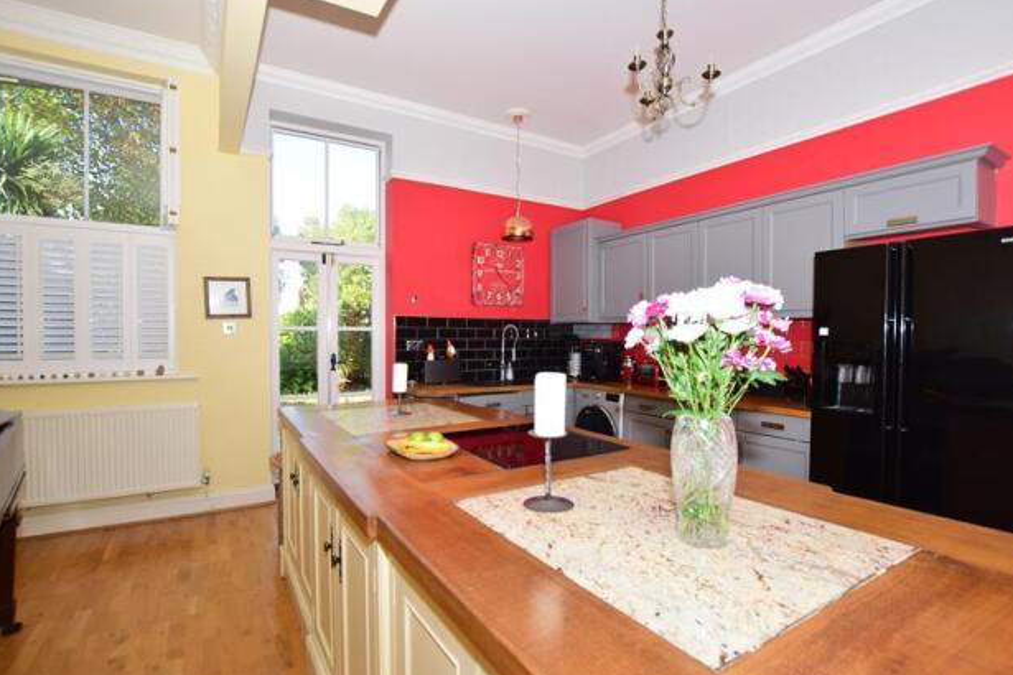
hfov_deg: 96.7
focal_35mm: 16
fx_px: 450
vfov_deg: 73.7
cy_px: 343
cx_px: 497
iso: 200
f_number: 5.6
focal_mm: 10
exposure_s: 1/125
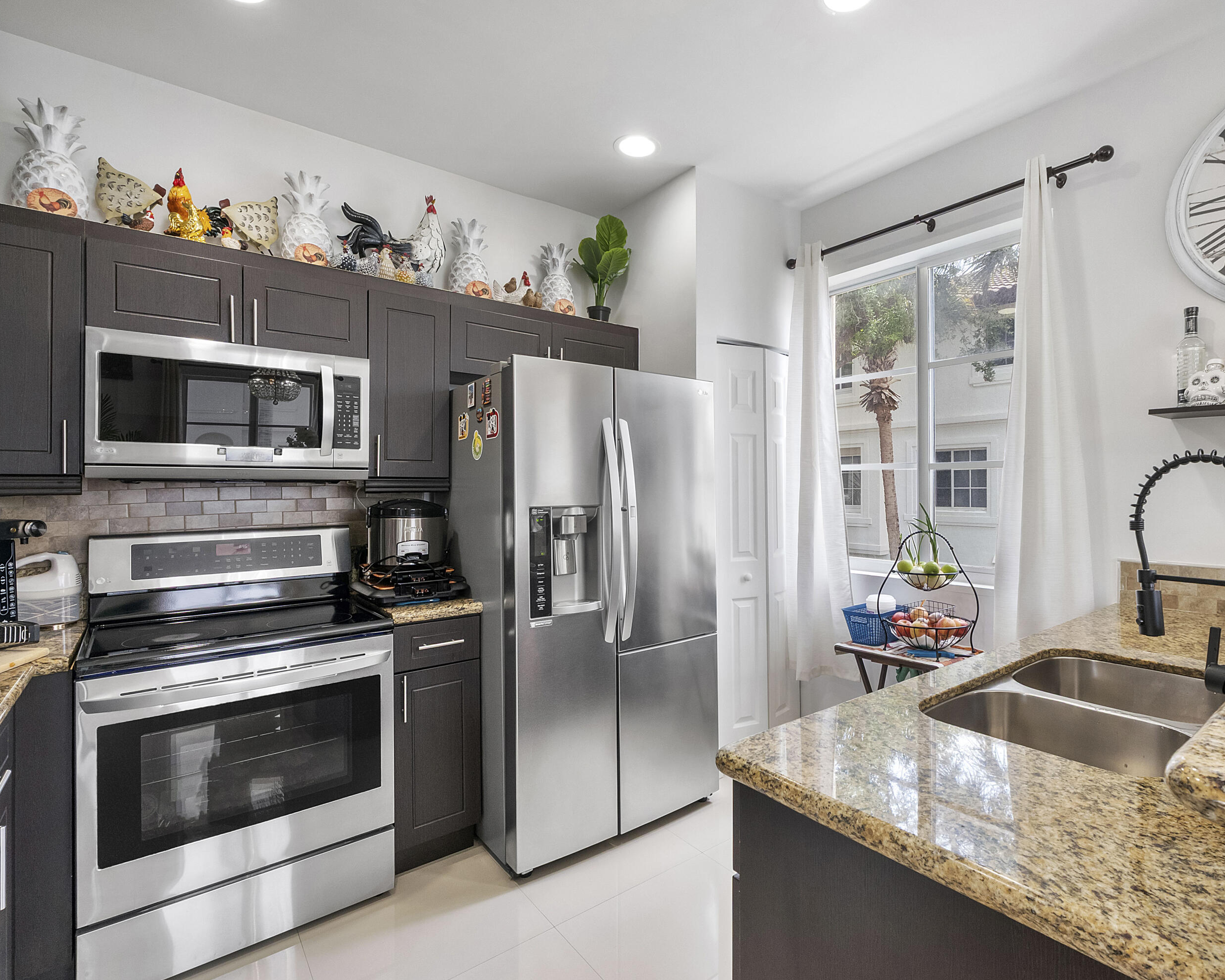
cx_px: 685
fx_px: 616
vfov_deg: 77.0
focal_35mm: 17
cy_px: 491
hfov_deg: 89.2
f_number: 8
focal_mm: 10
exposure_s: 1/50
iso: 800
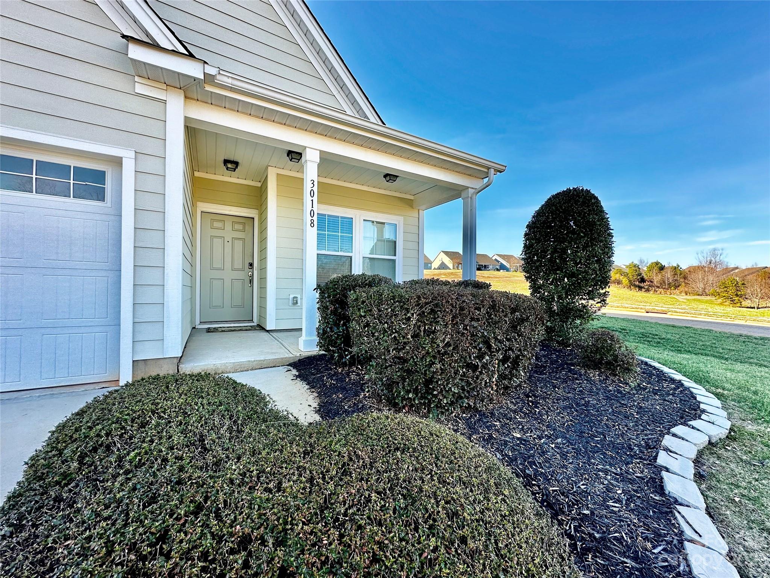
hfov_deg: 102.1
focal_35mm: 14
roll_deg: -0.6
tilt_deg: -0.2
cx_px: 385
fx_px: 311
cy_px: 289
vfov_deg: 85.7
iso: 40
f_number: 2.2
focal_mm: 2.22
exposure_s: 1/351
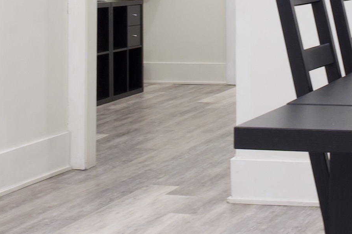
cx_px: 211
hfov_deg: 18.0
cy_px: -85
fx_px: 1109
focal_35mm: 113
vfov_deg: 11.7
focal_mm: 11
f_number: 8
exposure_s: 1.5
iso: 100
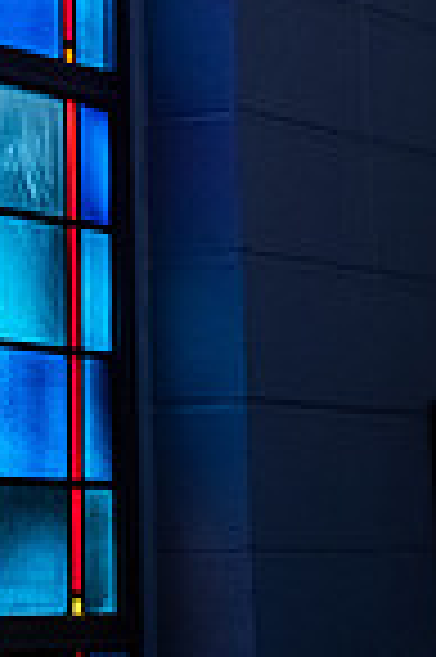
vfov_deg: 12.8
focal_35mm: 154
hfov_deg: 8.8
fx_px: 2804
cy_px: -266
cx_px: -67
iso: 500
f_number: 1.8
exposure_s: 1/400
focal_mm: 33
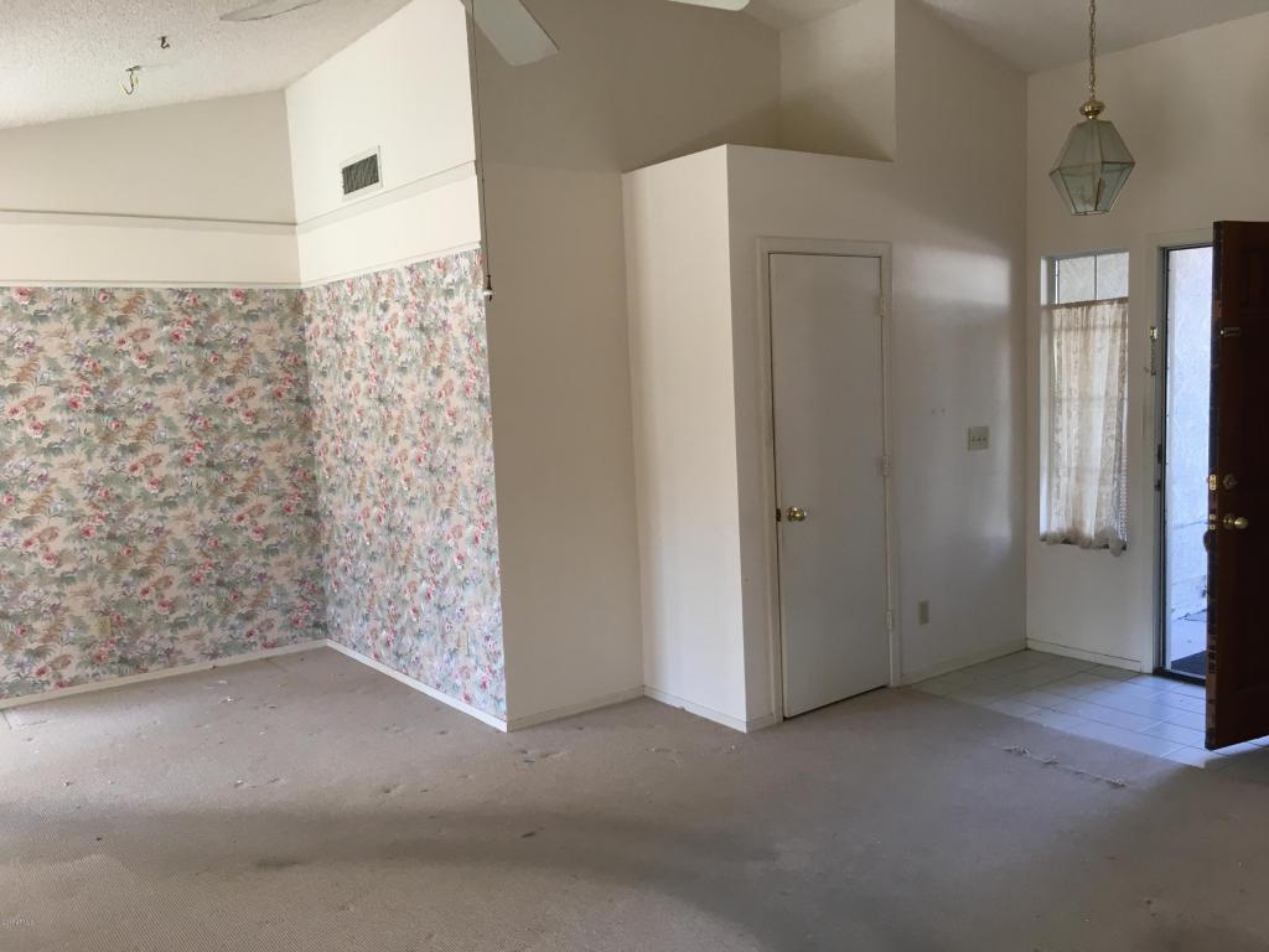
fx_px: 1063
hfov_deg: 61.7
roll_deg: +3.6
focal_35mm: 29
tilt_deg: -4.1
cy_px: 476
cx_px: 634
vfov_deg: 48.2
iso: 25
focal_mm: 4.15
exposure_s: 1/30
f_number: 2.2
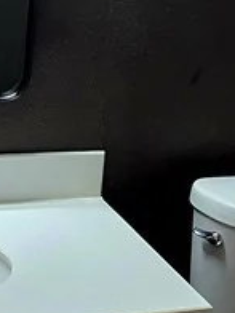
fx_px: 1086
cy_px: 102
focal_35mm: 120
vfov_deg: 16.4
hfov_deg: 12.2
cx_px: 225
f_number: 1.7
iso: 640
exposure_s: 1/120
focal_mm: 6.3
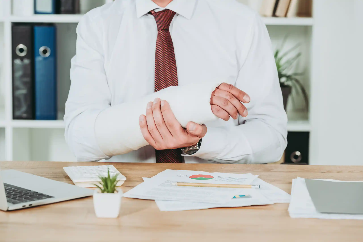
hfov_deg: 18.6
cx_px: 182
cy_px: 121
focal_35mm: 110
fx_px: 1110
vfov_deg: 12.5
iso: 160
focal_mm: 110
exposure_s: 1/160
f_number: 4.5
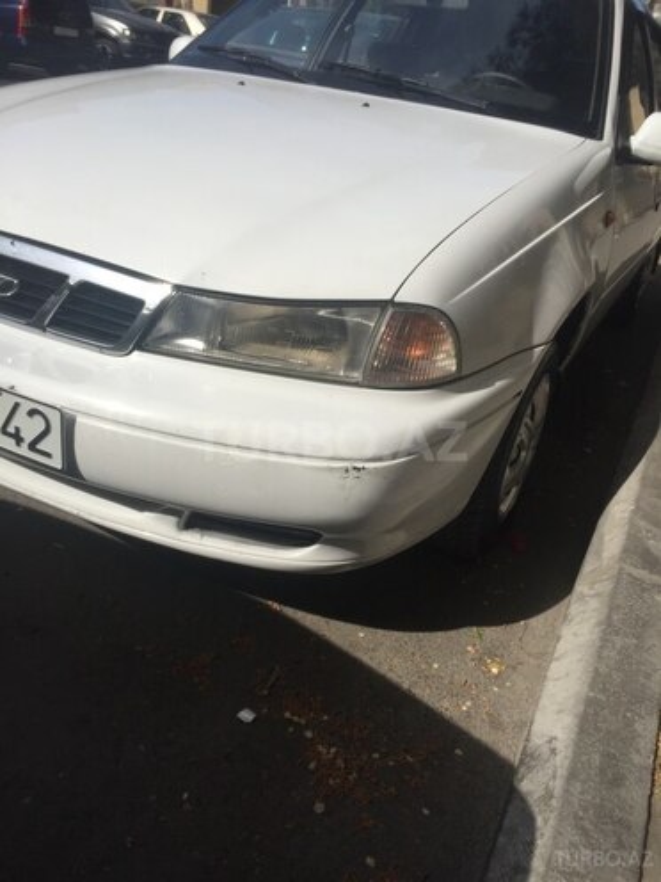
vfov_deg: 61.7
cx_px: 330
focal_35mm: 29
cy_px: 441
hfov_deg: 48.2
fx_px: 738
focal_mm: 4.15
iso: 32
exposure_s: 1/3300
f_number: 2.2
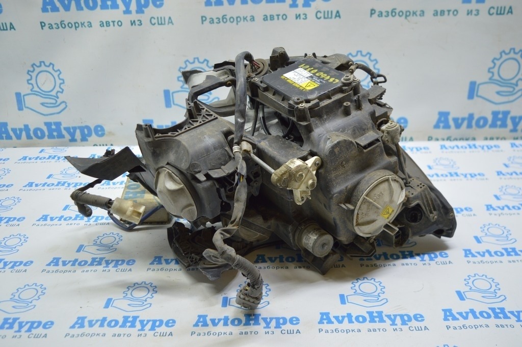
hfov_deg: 57.3
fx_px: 478
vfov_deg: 39.9
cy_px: 174
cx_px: 261
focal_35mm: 33
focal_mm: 22
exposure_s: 1/50
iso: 400
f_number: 3.8
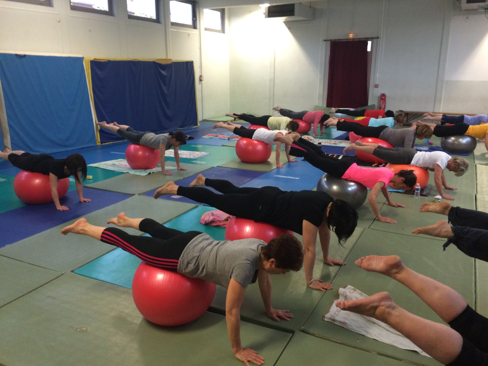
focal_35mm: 29
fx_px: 409
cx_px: 244
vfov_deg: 48.2
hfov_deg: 61.7
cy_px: 183
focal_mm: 4.15
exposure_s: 1/33
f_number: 2.2
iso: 200
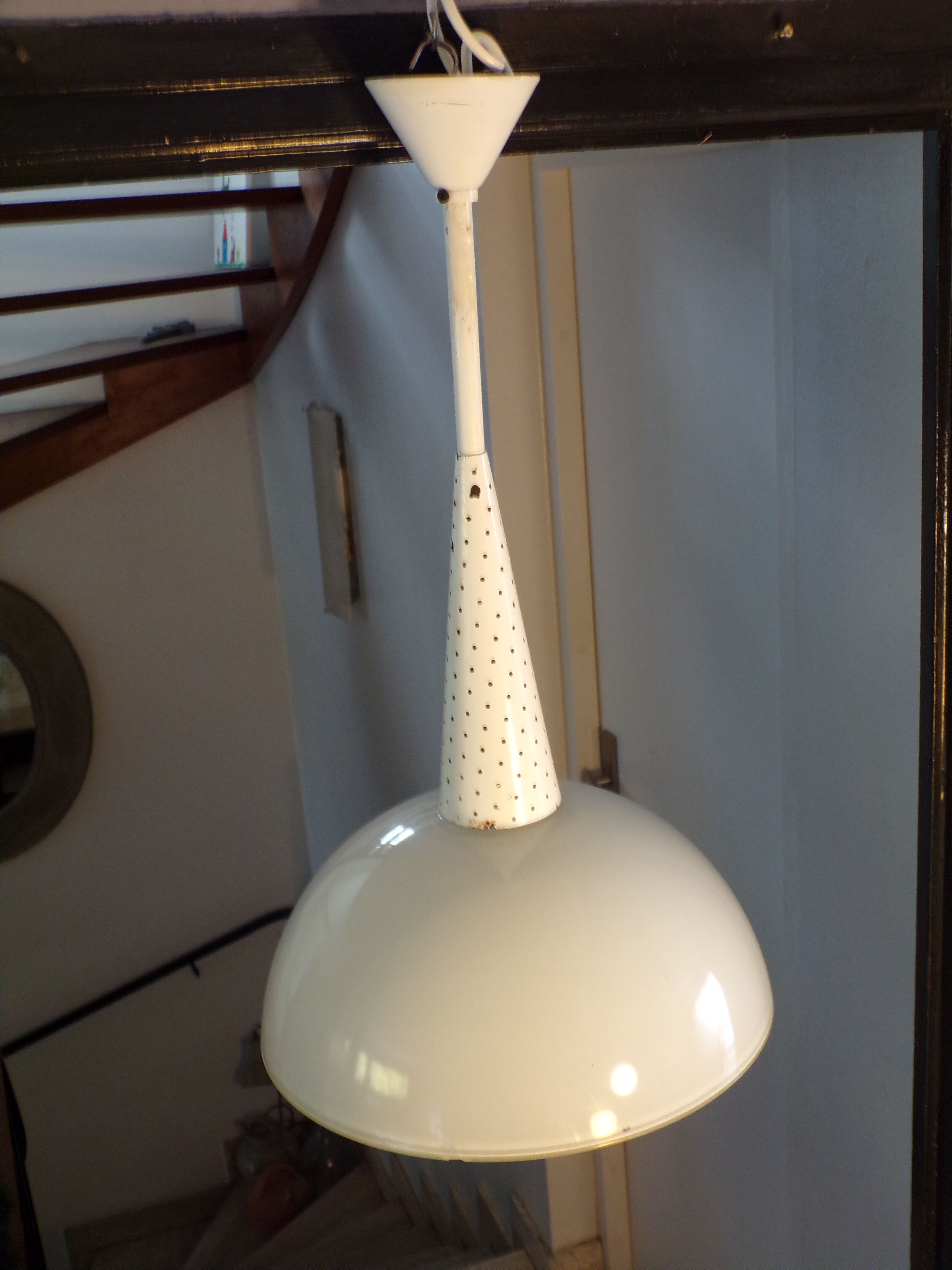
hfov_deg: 38.7
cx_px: 476
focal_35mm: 37
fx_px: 1357
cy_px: 635
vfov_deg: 50.1
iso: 211
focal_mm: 6.6
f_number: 3.3
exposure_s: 1/17
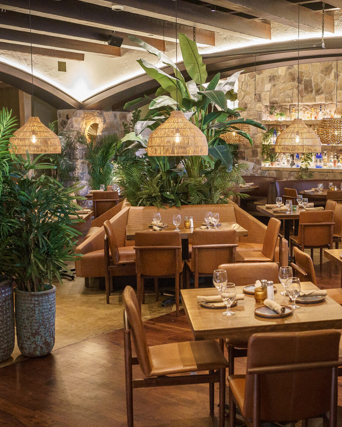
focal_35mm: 50
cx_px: 275
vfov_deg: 37.3
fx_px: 633
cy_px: 213
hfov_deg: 29.5
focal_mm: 35
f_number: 2.8
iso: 5000
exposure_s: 1/250
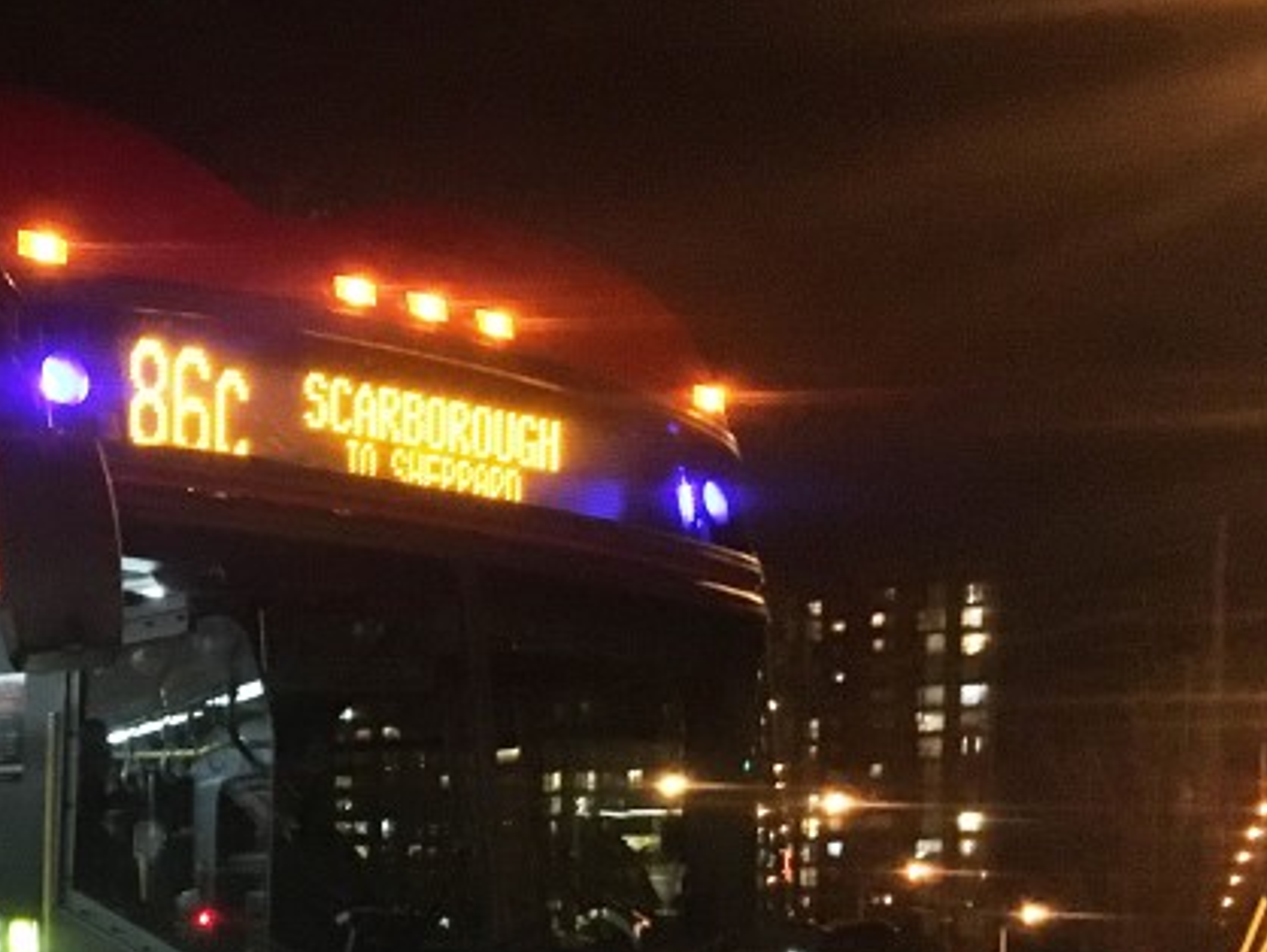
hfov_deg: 25.0
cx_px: -206
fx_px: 2600
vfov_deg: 20.1
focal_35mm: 71
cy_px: 946
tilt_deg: +3.2
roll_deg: -1.7
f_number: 2.2
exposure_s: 1/15
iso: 320
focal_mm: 4.15
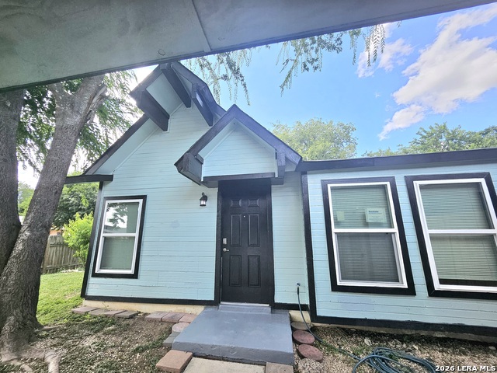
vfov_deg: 89.9
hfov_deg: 106.2
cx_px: 248
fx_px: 187
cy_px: 186
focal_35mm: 13
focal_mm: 1.74
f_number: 2.2
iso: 32
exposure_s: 1/244
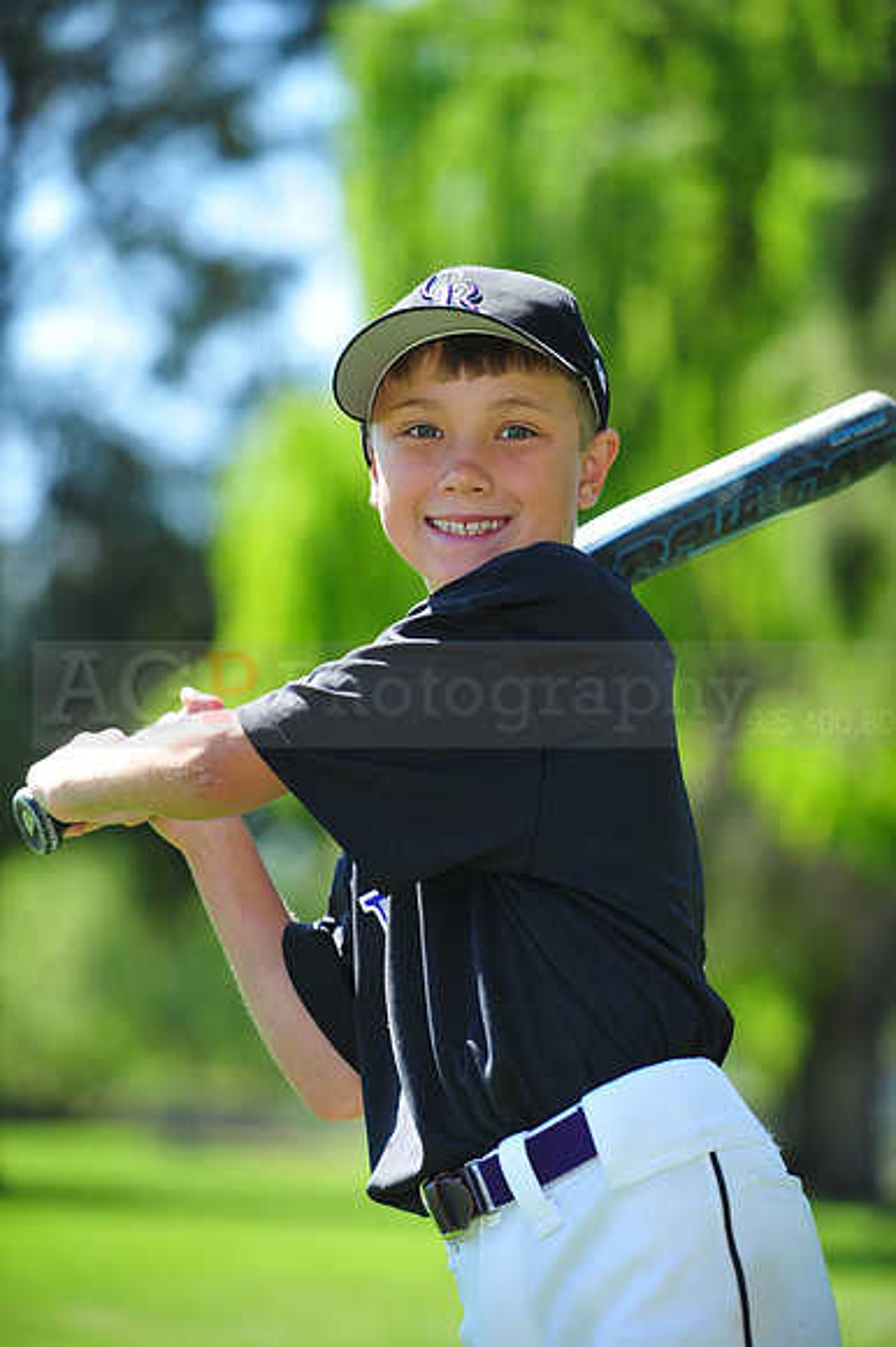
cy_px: 674
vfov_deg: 15.8
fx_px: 4859
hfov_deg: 10.5
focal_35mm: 130
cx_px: 448
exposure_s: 1/500
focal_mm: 130
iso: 200
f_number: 4
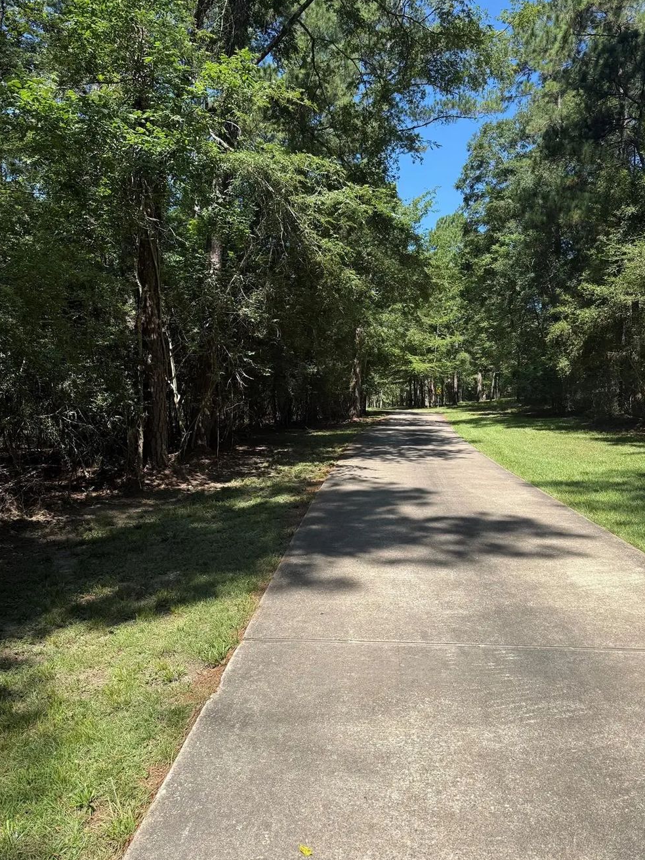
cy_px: 420
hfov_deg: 54.9
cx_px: 311
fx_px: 621
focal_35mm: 25
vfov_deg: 69.4
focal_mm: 6.76
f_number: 1.78
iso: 80
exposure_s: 1/2000
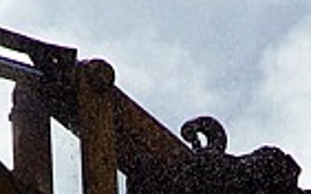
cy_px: 317
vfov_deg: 0.9
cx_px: 170
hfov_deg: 1.5
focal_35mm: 1425
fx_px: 12073
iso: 80
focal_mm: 63
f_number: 7.1
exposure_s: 1/1000
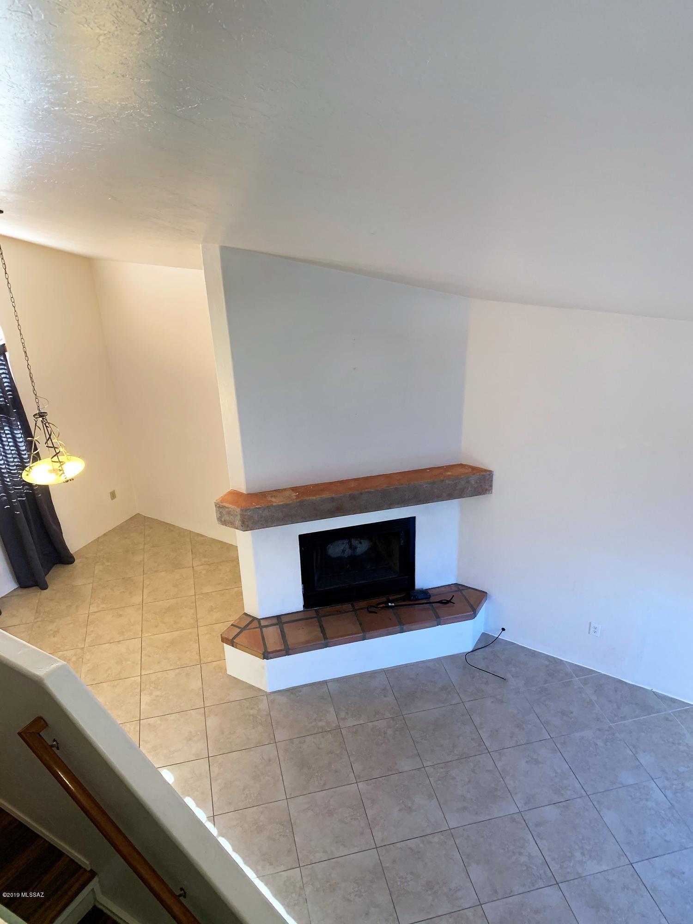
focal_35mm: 26
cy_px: 462
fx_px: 694
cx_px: 346
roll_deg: +2.4
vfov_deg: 67.3
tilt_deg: -25.6
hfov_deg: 53.1
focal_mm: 4.25
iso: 125
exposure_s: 1/60
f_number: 1.8
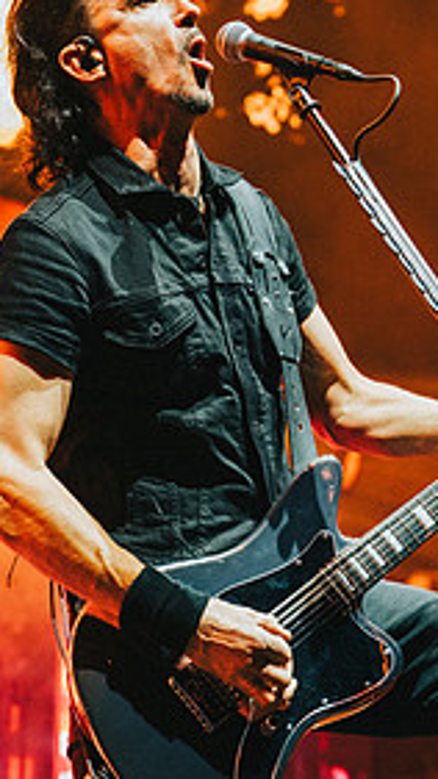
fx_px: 3015
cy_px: 394
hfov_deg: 8.3
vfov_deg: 14.7
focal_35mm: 146
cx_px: 319
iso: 1600
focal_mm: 87
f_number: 4
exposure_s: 1/200
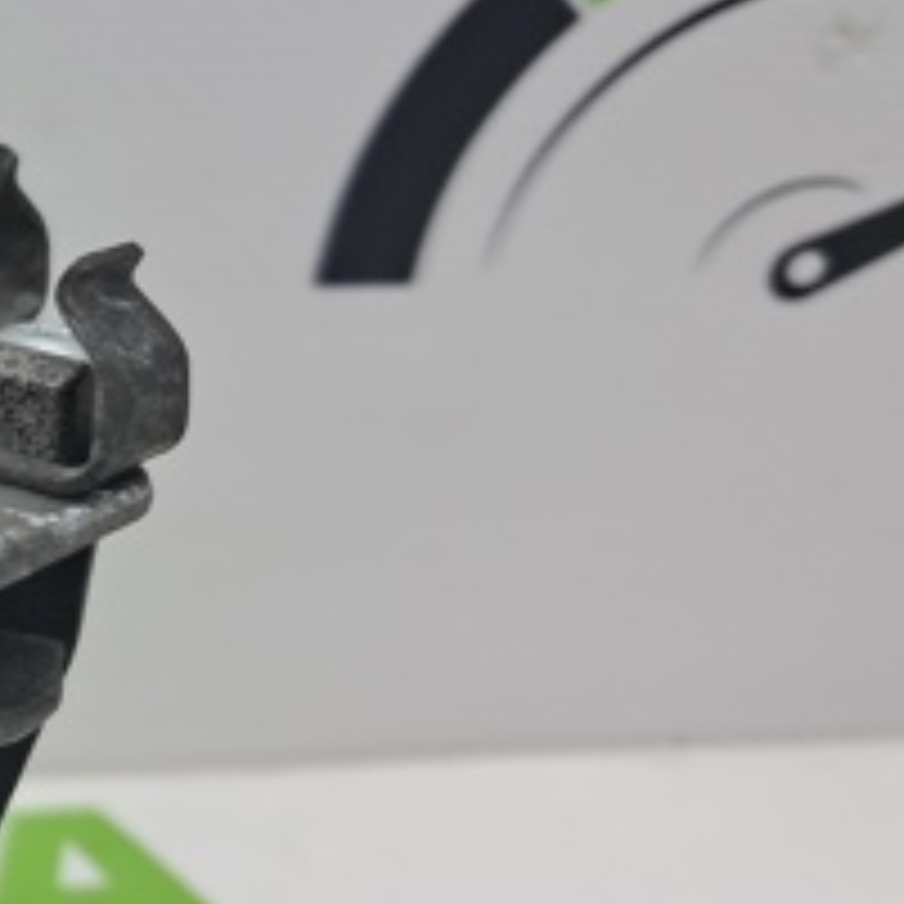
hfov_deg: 19.5
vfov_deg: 22.8
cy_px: 412
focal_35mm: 76
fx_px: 2245
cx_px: -490
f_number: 1.8
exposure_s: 1/50
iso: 50
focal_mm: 4
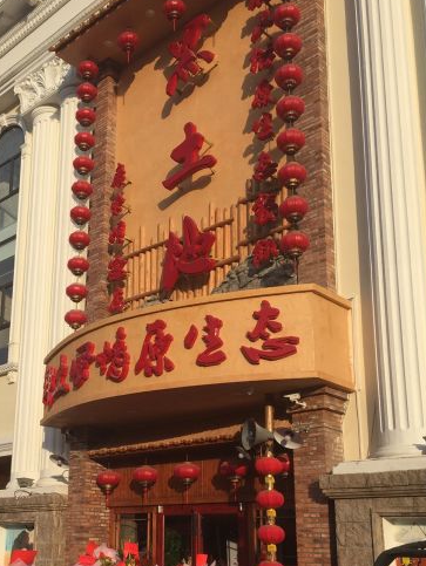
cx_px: 144
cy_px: 374
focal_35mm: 42
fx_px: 688
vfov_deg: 44.2
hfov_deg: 34.1
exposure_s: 1/2475
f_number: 2.2
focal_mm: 4.15
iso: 32
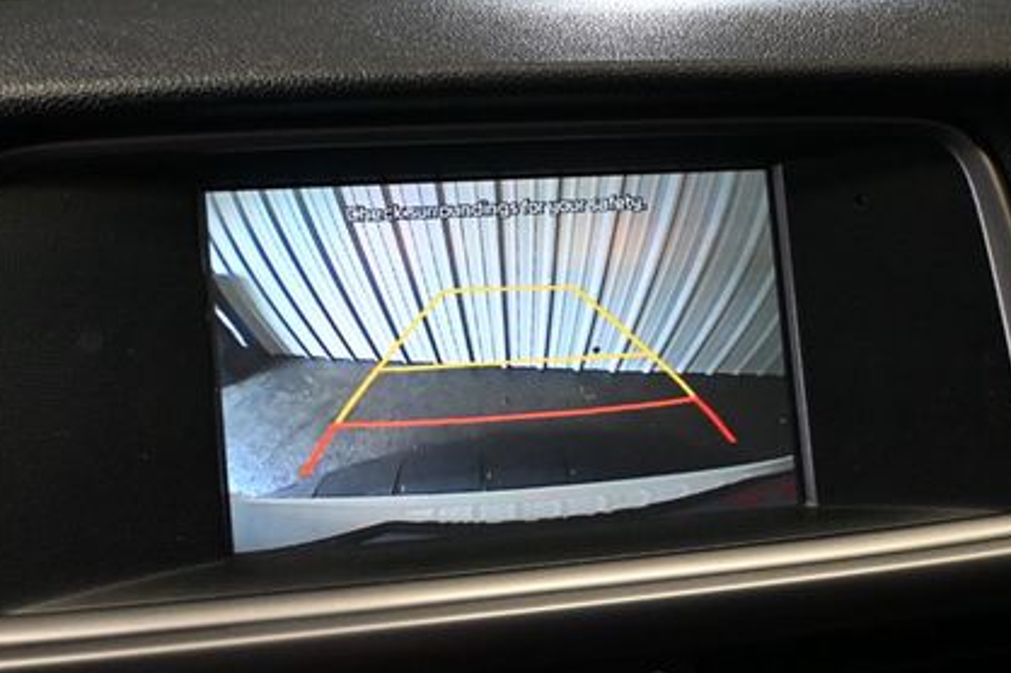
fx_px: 1386
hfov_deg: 40.1
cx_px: 486
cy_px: 419
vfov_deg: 27.2
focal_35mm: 49
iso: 3200
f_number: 4
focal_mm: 21.5
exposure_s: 1/80
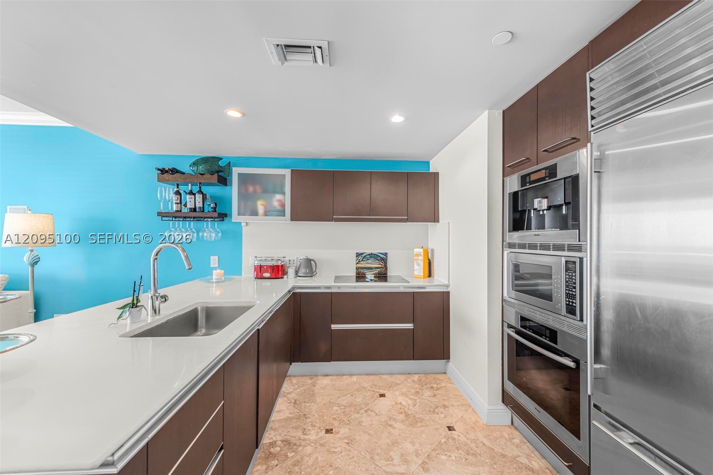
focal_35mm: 14
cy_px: 238
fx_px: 277
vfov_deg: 81.2
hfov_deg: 104.3
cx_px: 356
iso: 400
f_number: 9
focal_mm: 14
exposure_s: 1/5
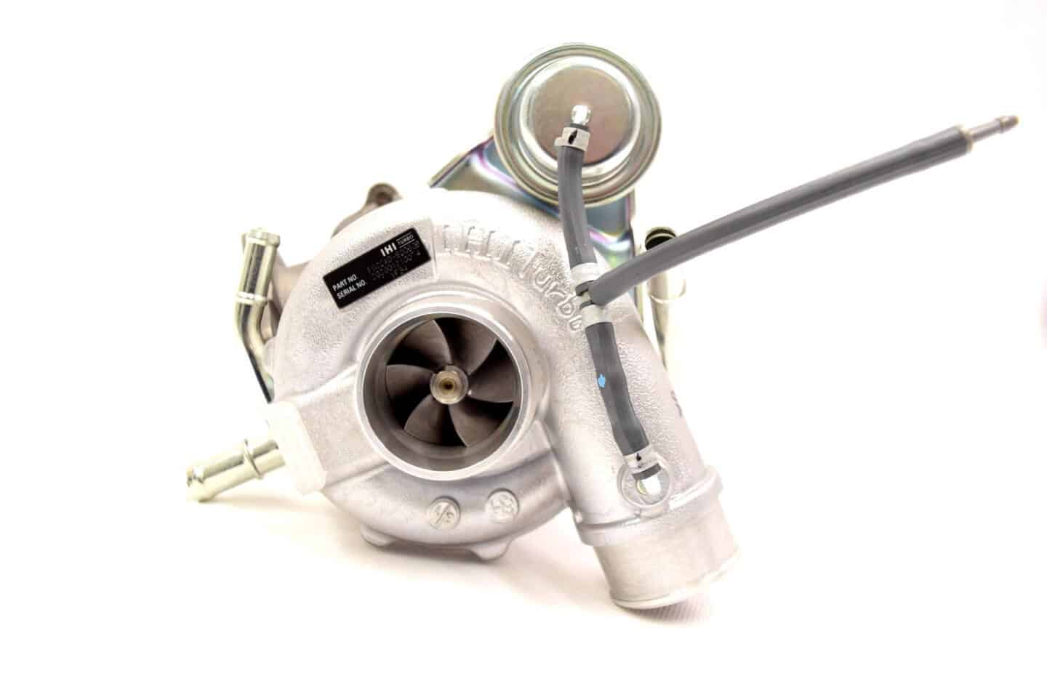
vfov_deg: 43.7
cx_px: 524
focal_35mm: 30
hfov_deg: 61.9
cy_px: 350
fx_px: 873
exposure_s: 1/100
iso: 400
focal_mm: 20
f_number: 5
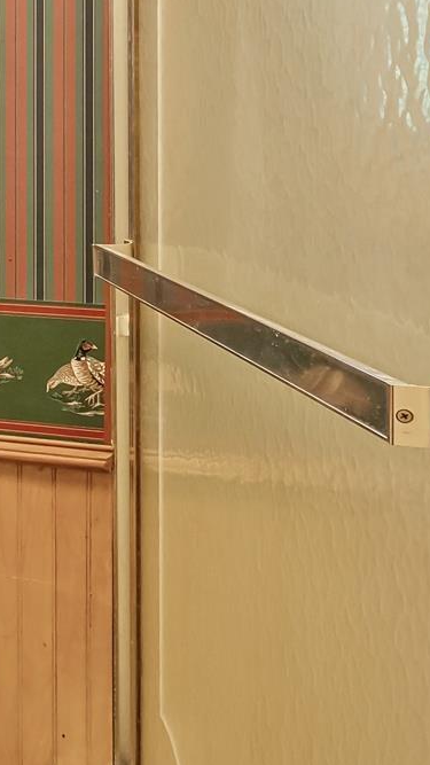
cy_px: 119
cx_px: -671
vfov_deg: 36.2
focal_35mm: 55
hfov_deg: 13.6
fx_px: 1115
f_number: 8
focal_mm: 14
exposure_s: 1/3
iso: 800
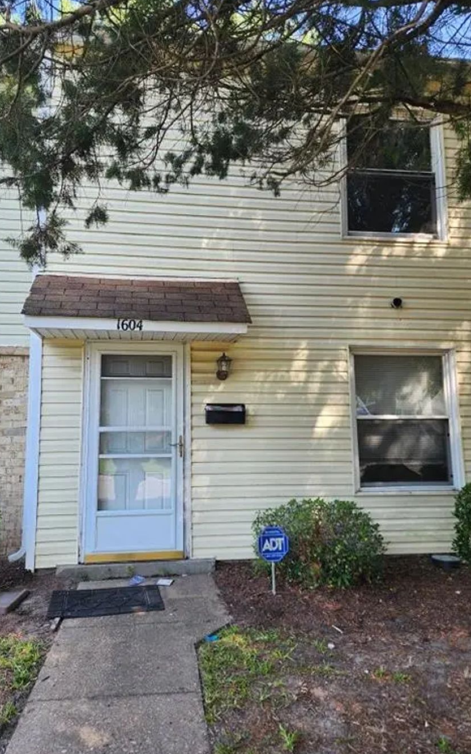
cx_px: 210
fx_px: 513
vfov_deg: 72.5
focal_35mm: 25
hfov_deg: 49.2
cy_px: 372
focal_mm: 6.4
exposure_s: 1/180
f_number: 1.8
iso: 25
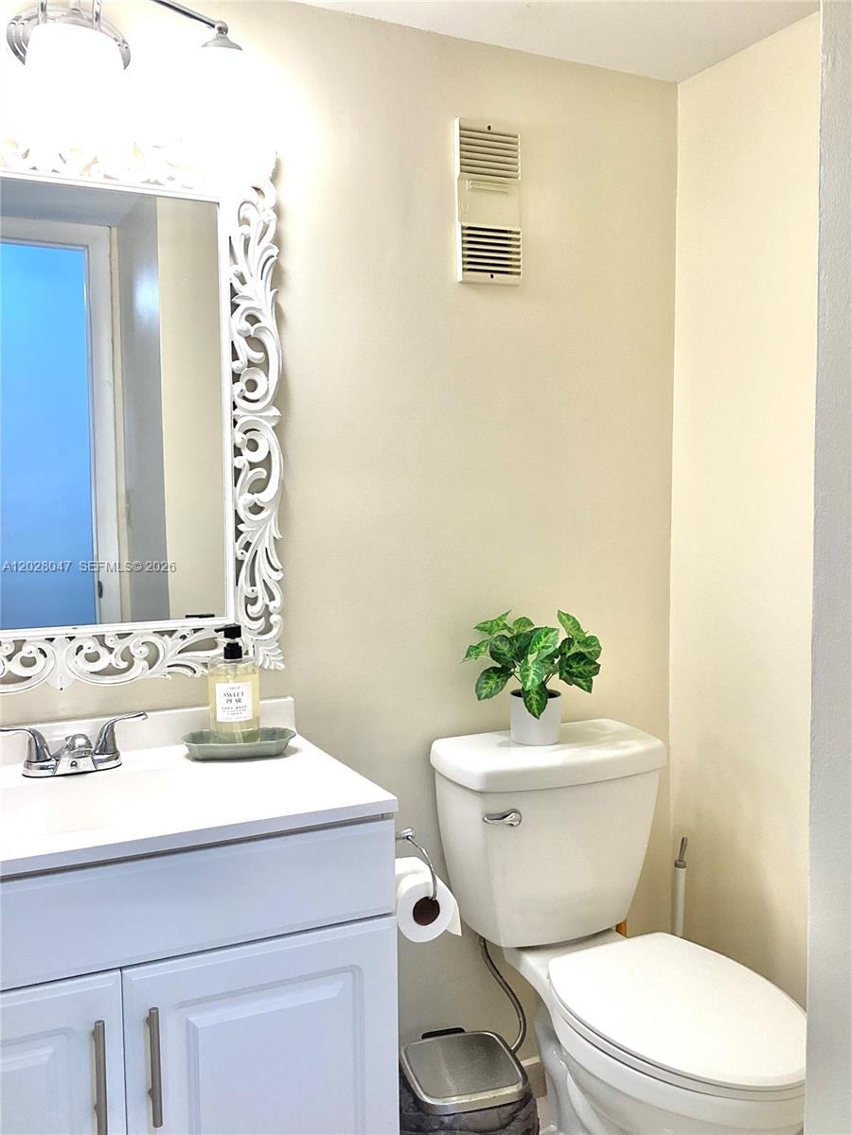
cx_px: 426
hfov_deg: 45.4
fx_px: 1017
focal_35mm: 31
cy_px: 568
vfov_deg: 58.4
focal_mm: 3.3
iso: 64
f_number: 2.4
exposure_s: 1/60
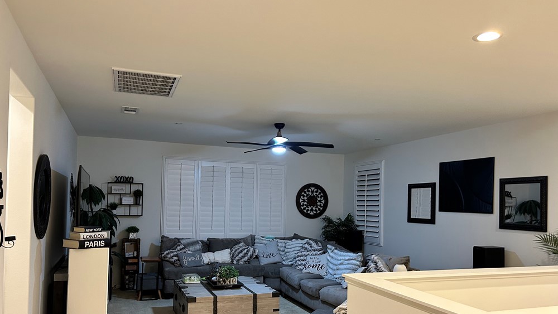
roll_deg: -0.4
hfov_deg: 66.1
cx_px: 277
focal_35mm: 29
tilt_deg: +0.9
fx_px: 429
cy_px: 192
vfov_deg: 40.0
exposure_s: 1/60
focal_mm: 5.7
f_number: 1.5
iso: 200
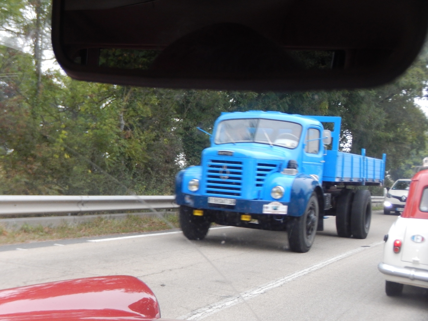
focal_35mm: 58
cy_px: 160
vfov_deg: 25.2
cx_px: 214
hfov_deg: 33.2
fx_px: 717
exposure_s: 1/50
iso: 400
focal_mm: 10.4
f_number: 4.6
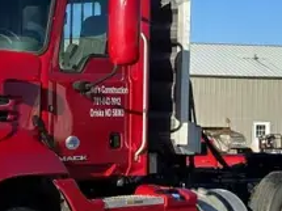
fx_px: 1164
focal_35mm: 143
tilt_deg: -0.8
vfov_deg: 10.4
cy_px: 126
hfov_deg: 13.8
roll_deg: -1.4
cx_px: 80
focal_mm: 6.86
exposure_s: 1/4566
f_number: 1.78
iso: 64
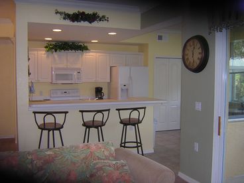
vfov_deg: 39.7
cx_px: 122
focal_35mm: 36
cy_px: 92
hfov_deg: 51.4
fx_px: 254
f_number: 2.6
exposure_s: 1/60.1
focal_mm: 4.7
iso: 237
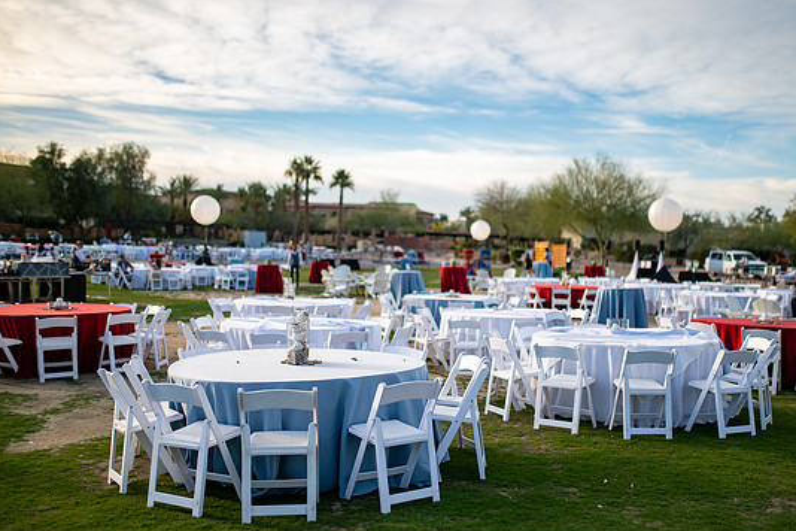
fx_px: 840
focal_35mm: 38
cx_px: 429
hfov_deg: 50.6
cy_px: 285
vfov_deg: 35.0
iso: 100
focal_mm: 35
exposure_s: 1/2000
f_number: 1.4
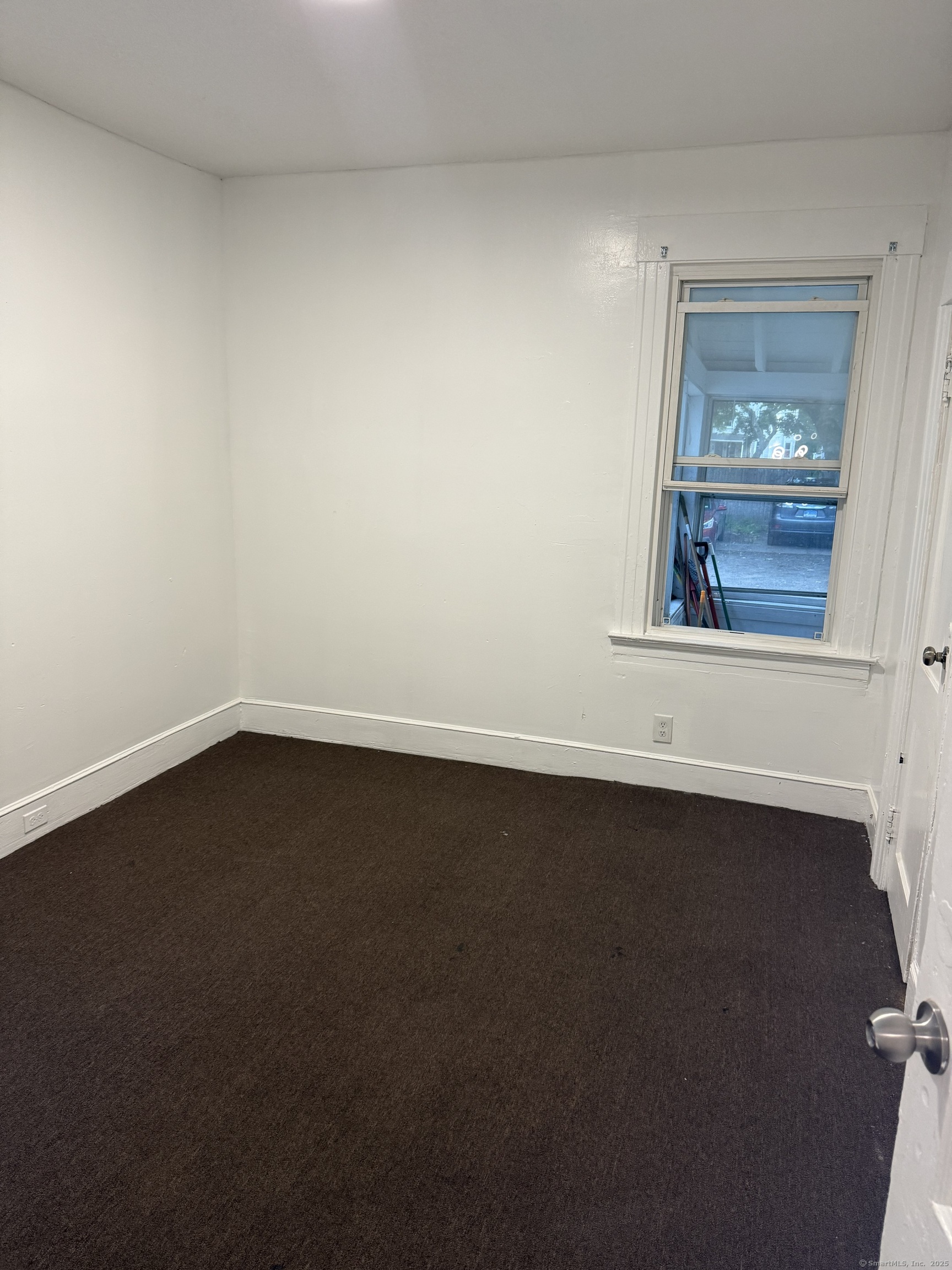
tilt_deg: -12.2
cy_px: 635
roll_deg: -1.3
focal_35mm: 24
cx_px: 476
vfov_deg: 71.6
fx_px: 880
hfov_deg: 56.8
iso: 250
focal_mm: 6.76
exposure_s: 1/60
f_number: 1.78
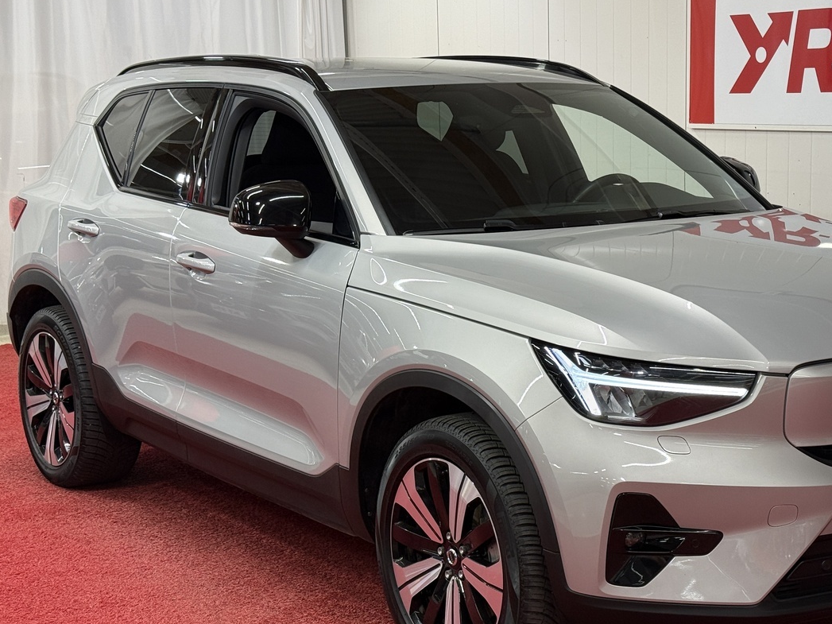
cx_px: 528
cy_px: 342
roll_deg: +0.6
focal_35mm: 66
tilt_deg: -8.7
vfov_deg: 22.2
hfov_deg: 29.3
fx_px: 1586
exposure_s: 1/117
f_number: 1.78
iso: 100
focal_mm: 6.76
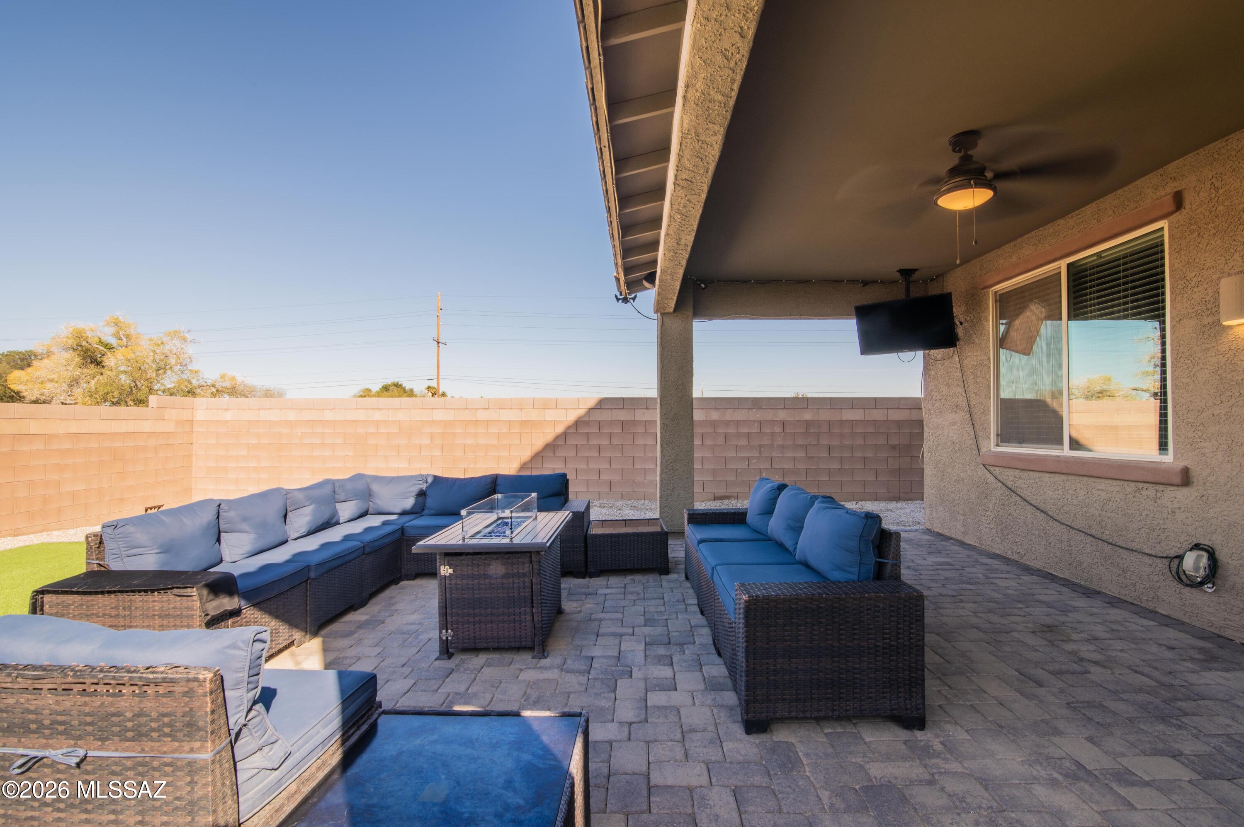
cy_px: 414
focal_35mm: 16
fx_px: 553
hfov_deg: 96.8
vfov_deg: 73.7
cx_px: 622
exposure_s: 1/15
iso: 100
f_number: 22
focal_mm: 16
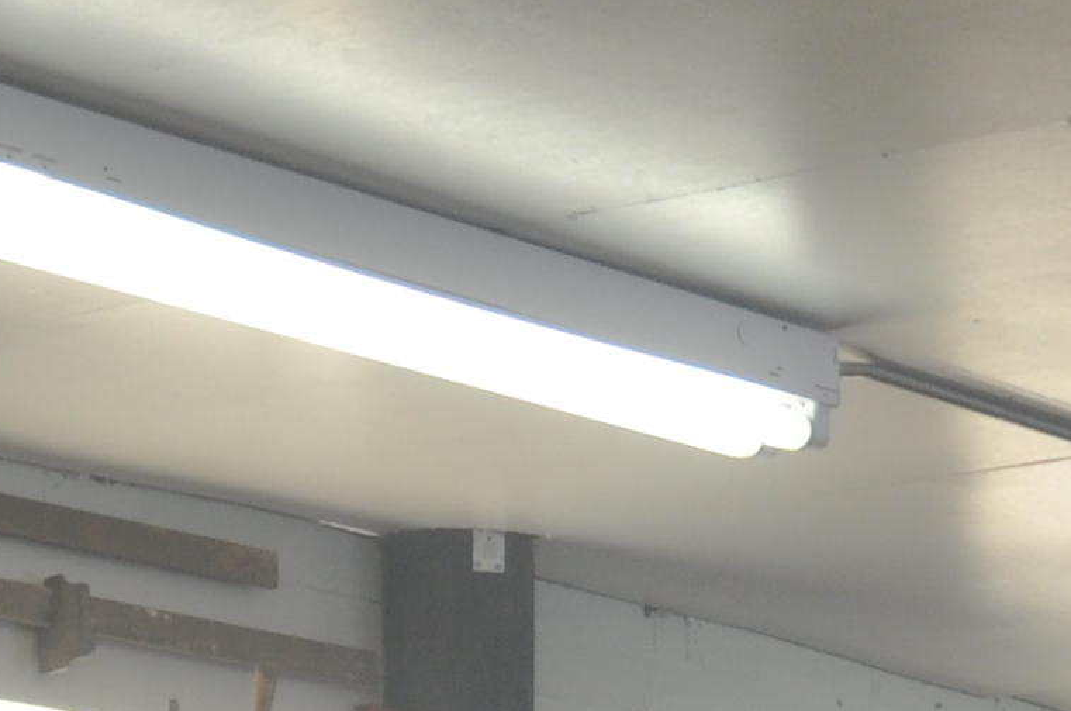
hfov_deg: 11.1
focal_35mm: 186
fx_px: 5525
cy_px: 1695
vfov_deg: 7.0
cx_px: 384
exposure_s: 1/125
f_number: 3.8
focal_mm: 22
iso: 220
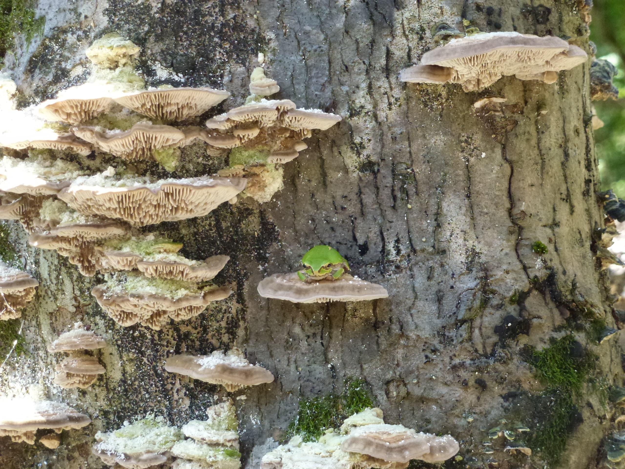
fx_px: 1733
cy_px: 234
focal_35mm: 96
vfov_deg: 15.4
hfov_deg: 20.4
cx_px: 312
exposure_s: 1/160
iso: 500
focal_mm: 17.3
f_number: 5
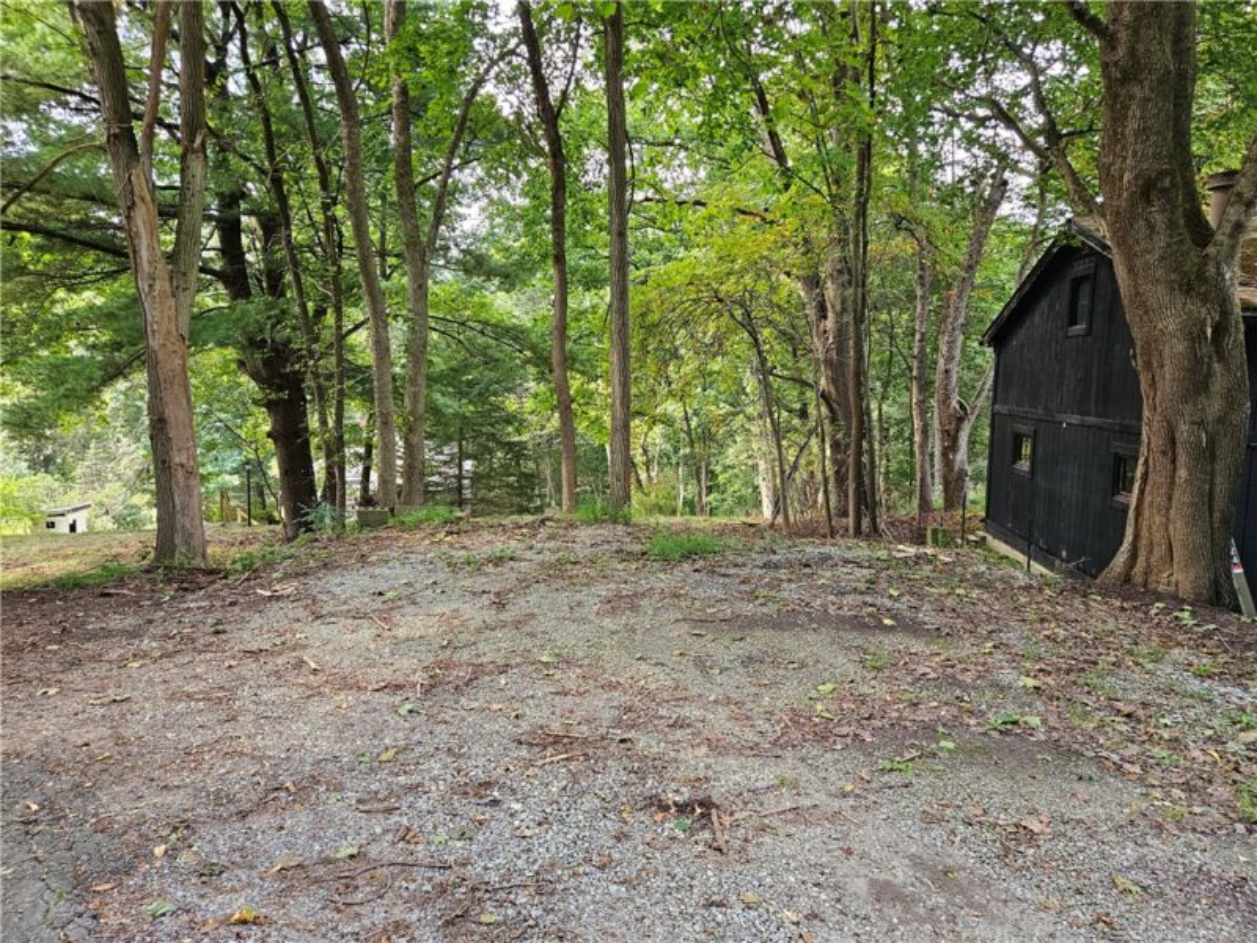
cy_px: 472
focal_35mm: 23
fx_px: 835
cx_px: 628
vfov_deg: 58.9
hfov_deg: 73.9
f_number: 1.8
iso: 160
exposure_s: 1/180
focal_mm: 5.4
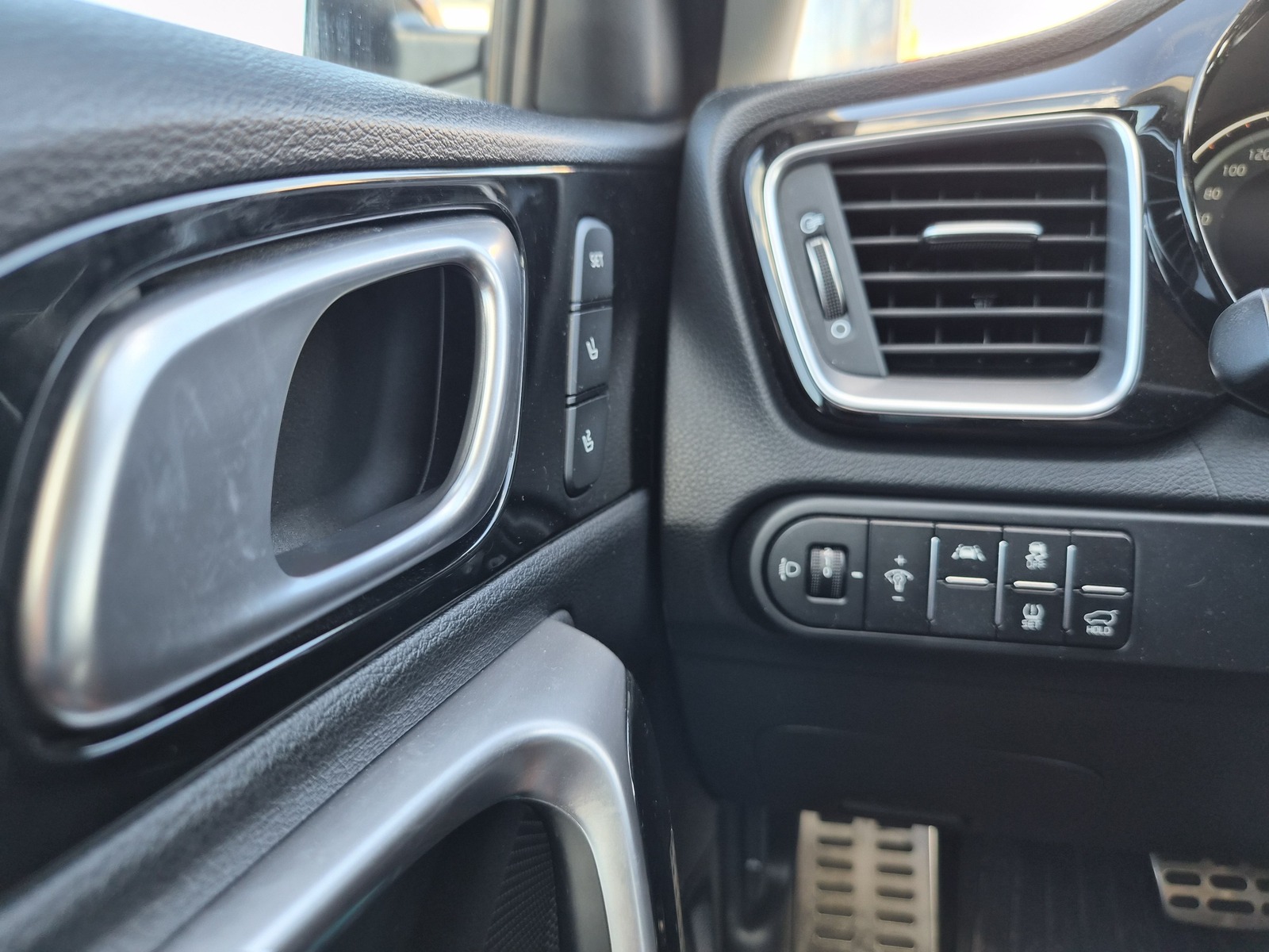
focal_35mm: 23
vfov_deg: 58.9
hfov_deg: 73.9
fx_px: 843
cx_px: 634
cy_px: 476
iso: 160
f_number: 1.8
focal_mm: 5.4
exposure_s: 1/180
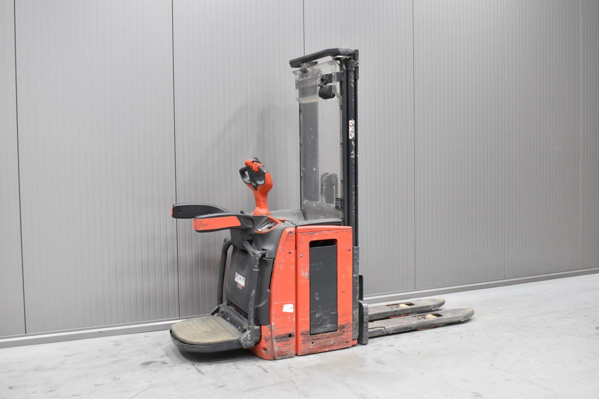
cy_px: 200
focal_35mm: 36
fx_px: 599
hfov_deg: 53.1
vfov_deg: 36.9
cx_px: 300
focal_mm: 24
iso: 1600
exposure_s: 1/25
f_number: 5
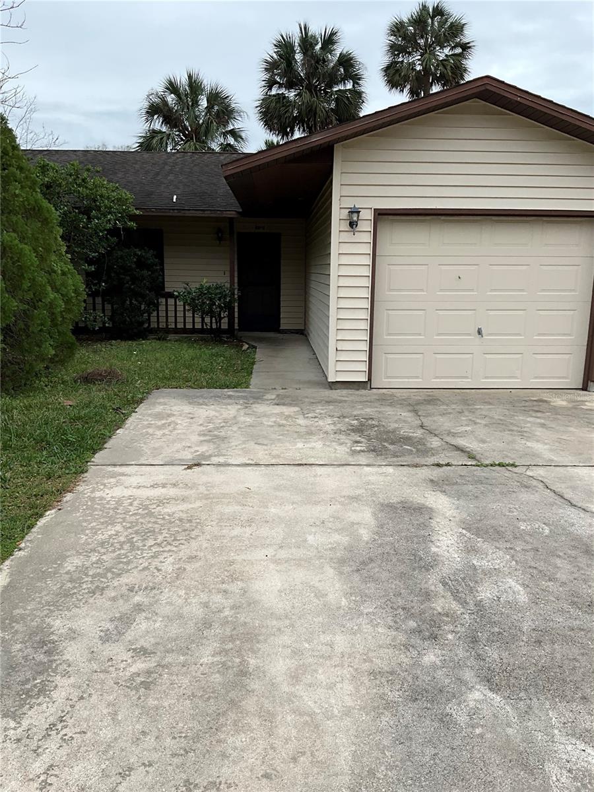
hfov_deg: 48.2
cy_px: 396
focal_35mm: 29
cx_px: 297
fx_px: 664
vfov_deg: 61.7
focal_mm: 3
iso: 25
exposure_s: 1/1076
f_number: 1.8
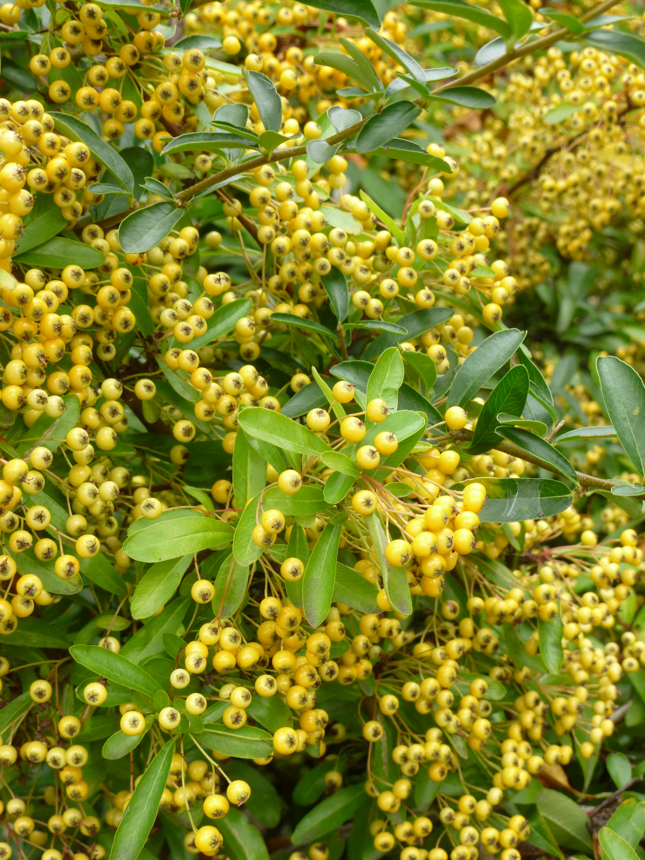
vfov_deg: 31.7
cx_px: 322
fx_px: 1515
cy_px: 430
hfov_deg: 24.0
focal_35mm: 61
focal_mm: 10.9
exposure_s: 1/80
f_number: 4.1
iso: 200
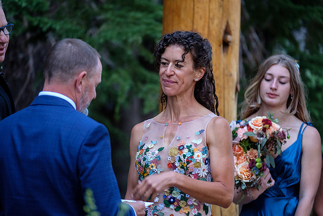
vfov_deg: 6.5
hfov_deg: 9.8
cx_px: 162
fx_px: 1885
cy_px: 108
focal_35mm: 210
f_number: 2.8
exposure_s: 1/210
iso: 1000
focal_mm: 140
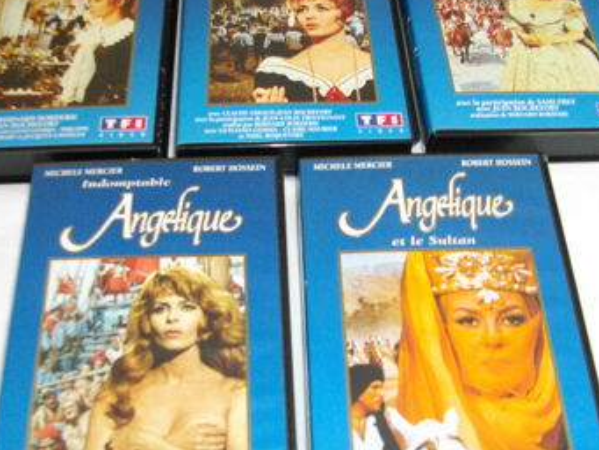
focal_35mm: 45
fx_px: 779
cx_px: 286
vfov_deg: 32.2
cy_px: 234
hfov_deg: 42.1
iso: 280
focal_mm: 5.7
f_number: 2.9
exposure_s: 1/50
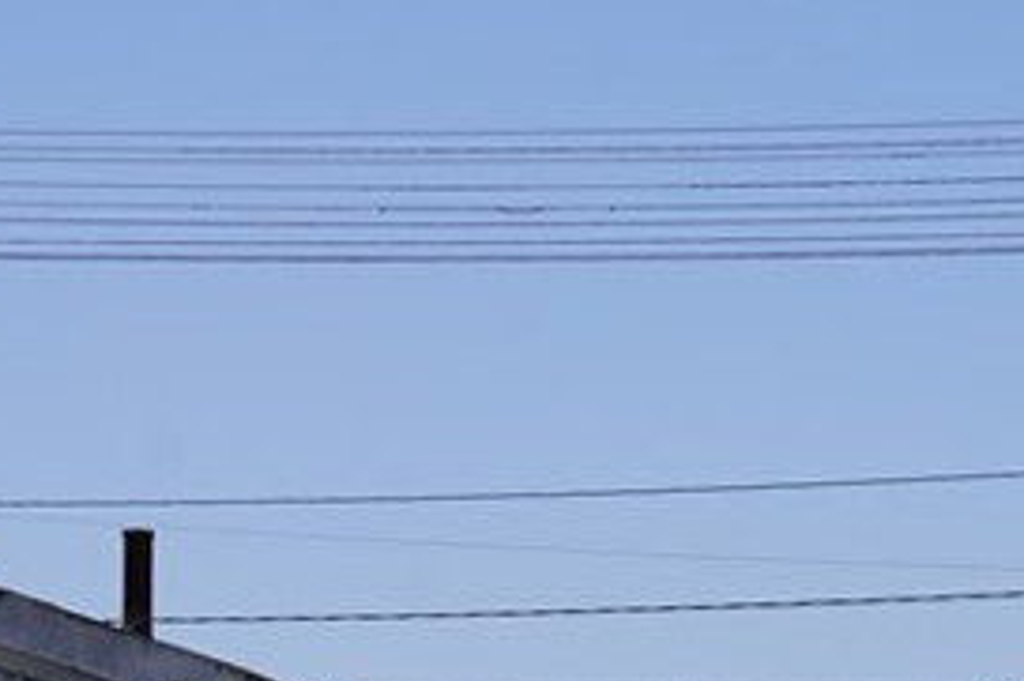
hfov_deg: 12.5
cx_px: 1393
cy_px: 1023
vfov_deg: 8.5
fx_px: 4491
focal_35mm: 158
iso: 100
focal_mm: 28
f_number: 10
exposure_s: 1/320
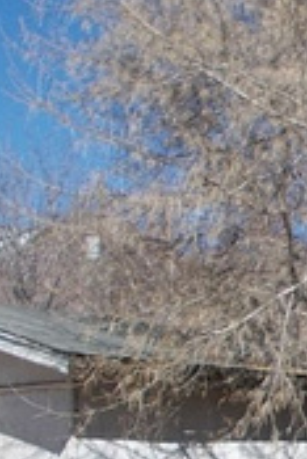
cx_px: 569
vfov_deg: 20.3
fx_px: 1264
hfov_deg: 12.5
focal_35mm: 99
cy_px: 396
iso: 80
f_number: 8
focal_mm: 4.6
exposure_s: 1/200
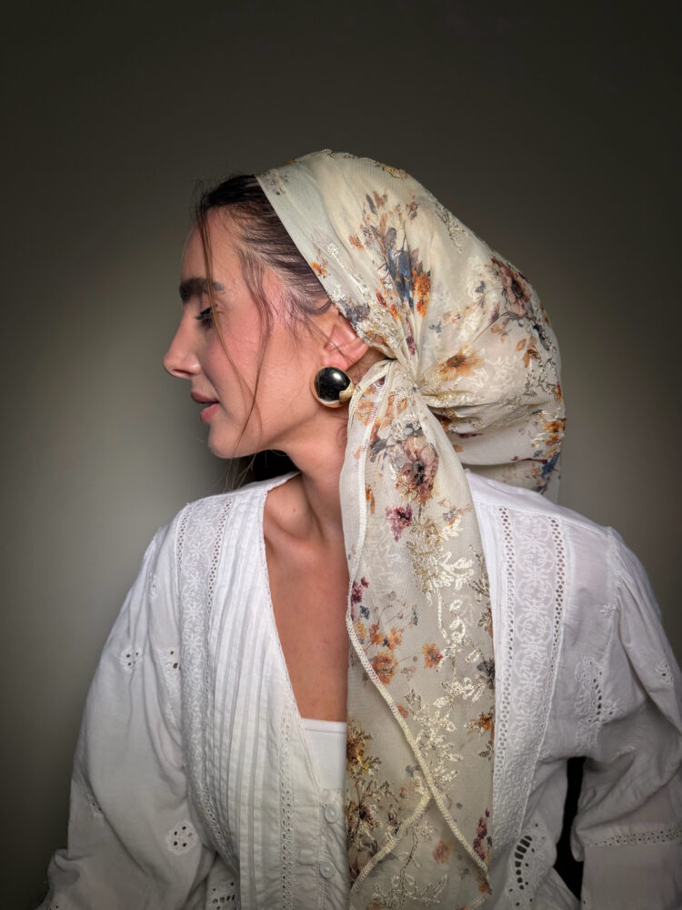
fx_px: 630
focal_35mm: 24
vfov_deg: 71.6
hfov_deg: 56.8
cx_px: 341
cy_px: 455
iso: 80
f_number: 1.78
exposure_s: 1/379
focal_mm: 6.76
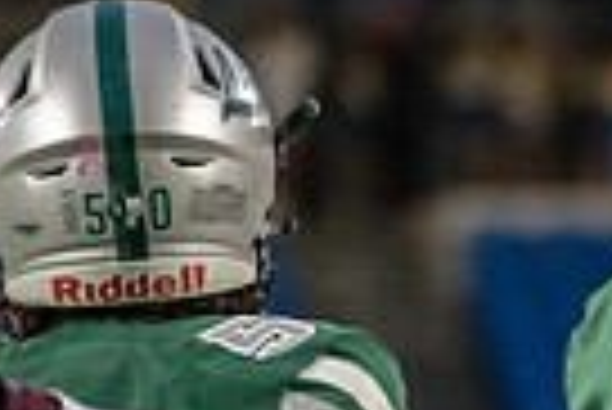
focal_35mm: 1152
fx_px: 19605
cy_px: 746
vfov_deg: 1.2
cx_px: 900
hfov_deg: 1.8
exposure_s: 1/800
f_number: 5.6
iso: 8000
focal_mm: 271
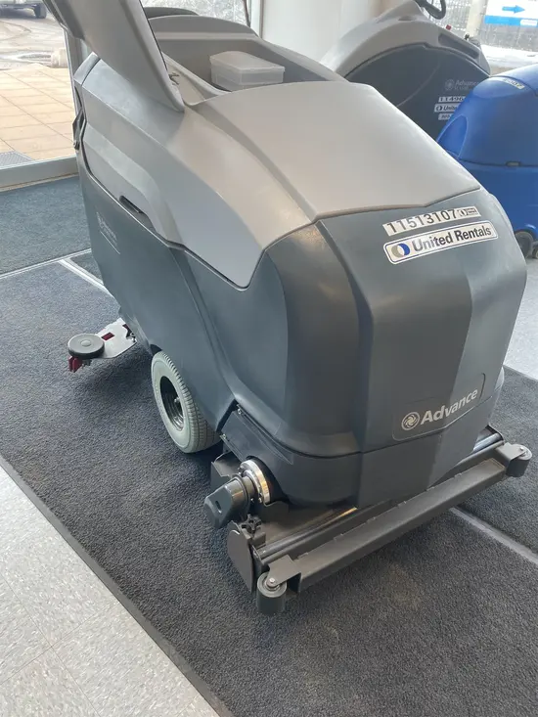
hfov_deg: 53.1
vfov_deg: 67.3
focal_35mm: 26
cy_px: 358
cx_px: 269
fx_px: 539
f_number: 1.8
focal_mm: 4.25
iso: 100
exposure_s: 1/63
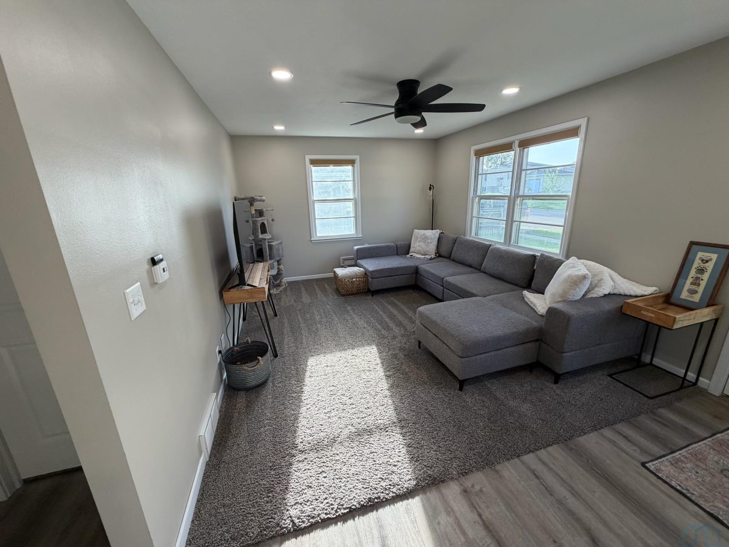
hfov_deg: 102.1
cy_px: 274
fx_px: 295
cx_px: 364
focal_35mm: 14
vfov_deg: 85.7
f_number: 2.2
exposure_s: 1/120
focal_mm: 2.22
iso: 125
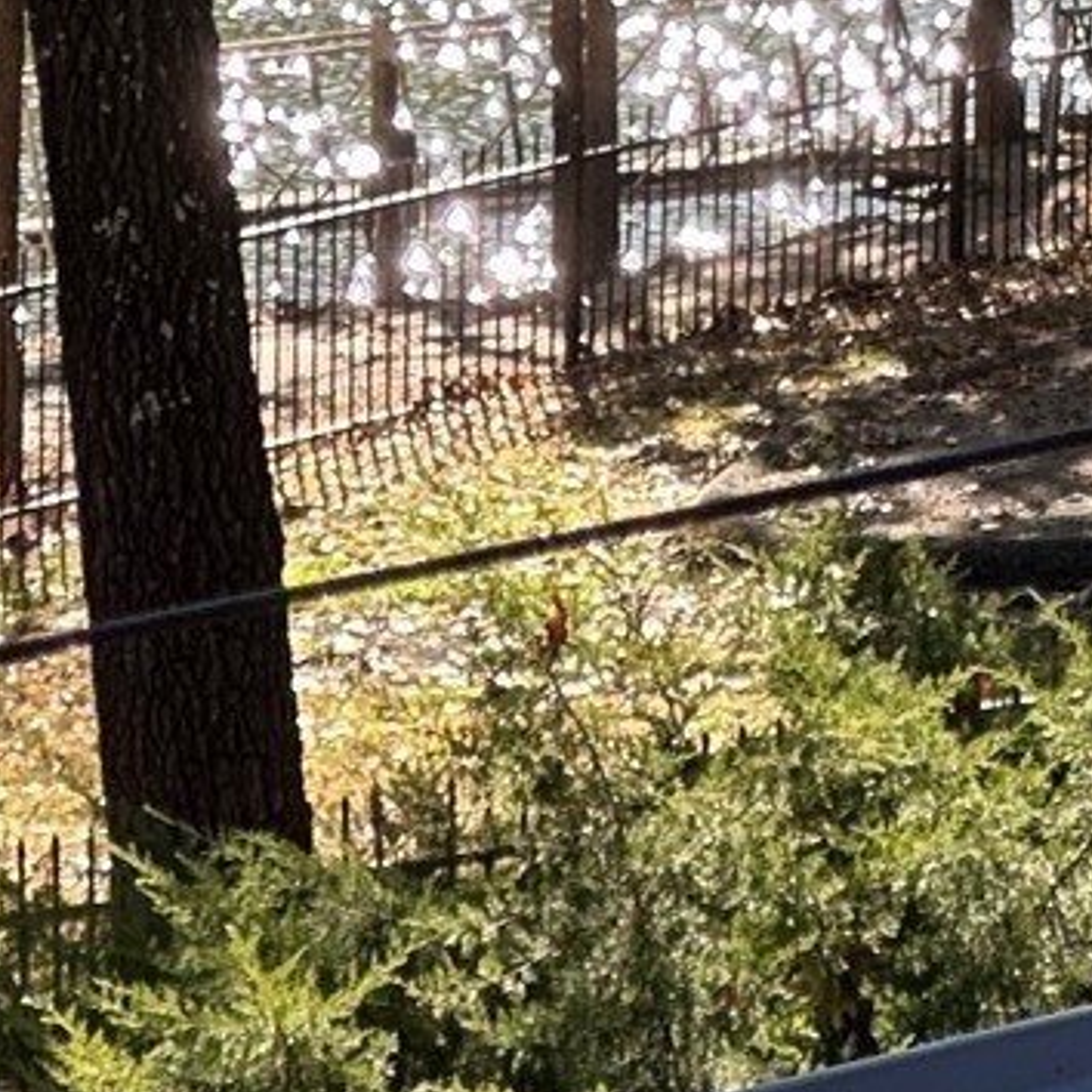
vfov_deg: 4.7
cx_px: 509
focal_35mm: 369
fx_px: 13170
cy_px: -1249
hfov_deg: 4.7
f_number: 2.8
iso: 32
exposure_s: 1/118
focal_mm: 9
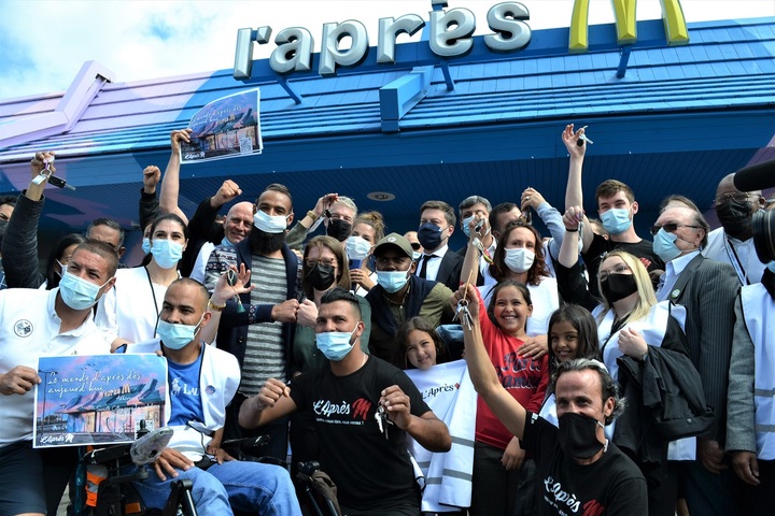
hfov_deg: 67.4
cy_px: 258
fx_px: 581
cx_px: 388
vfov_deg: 47.9
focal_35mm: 27
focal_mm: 18
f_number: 7.1
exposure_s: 1/200
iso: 100
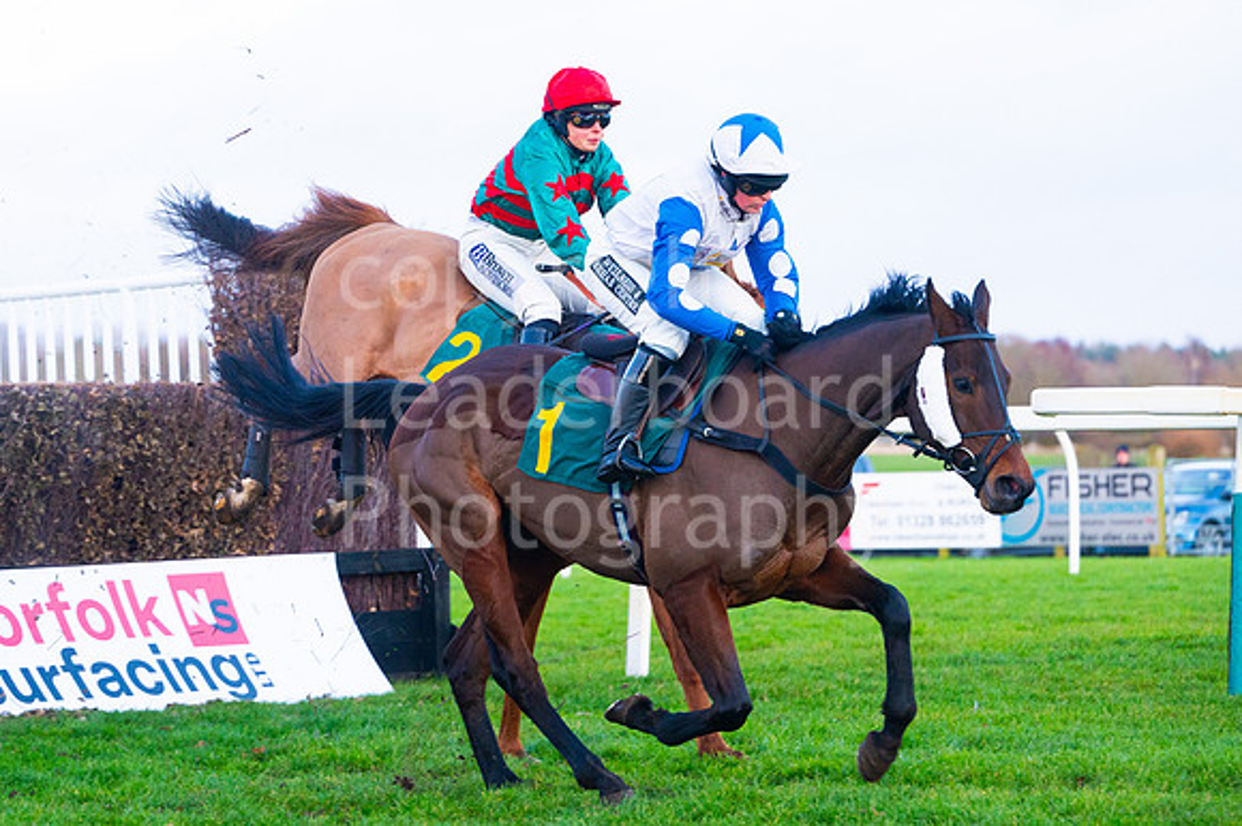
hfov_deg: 13.7
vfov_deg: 9.1
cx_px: 448
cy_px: 263
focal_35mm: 150
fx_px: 5172
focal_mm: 110
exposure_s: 1/1000
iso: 1250
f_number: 3.5
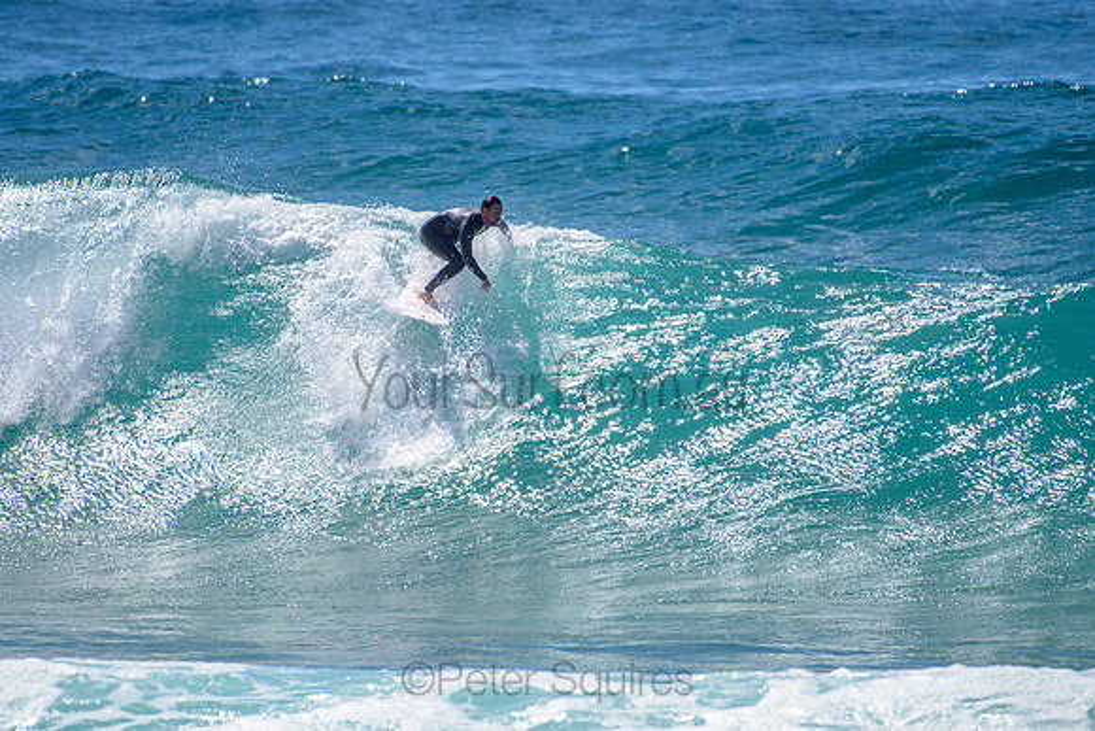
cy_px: 391
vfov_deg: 2.2
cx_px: 540
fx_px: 18643
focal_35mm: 613
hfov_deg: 3.4
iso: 100
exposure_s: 1/2000
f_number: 5.6
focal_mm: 500
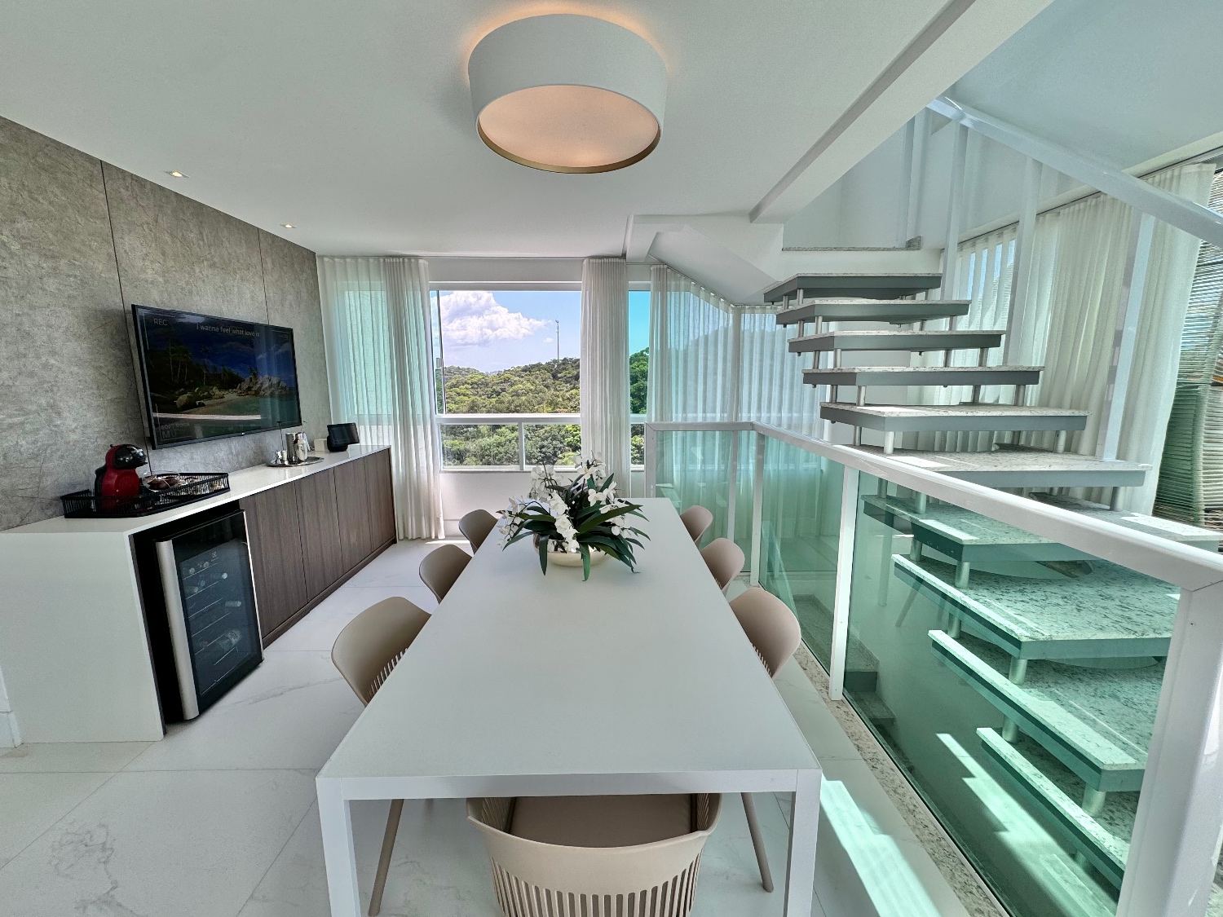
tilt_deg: -9.8
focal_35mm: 14
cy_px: 458
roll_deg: +1.4
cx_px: 612
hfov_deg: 102.1
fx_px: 495
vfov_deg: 85.7
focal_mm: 2.22
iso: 40
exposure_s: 1/669
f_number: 2.2
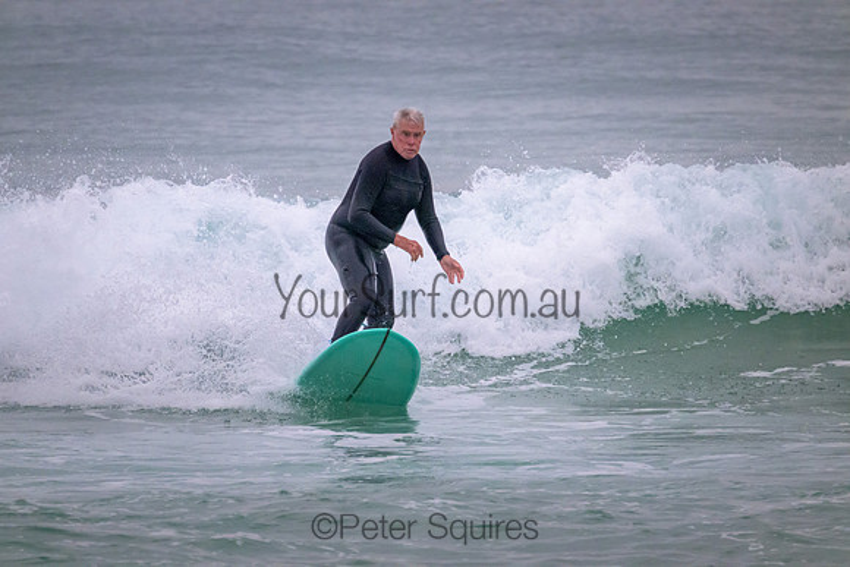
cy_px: 284
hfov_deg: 2.6
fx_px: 18892
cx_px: 425
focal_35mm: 800
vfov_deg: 1.7
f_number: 11
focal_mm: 800
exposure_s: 1/1250
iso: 8000
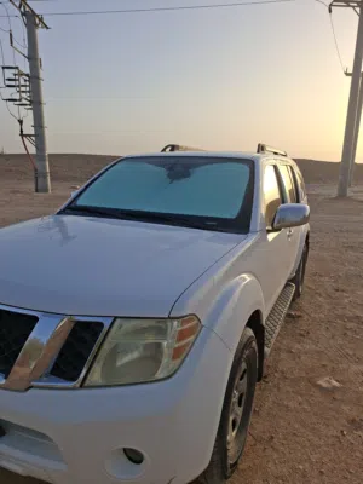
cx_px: 182
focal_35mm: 23
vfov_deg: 73.9
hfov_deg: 58.9
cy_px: 242
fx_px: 322
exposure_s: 1/1972
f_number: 1.8
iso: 50
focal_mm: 5.54
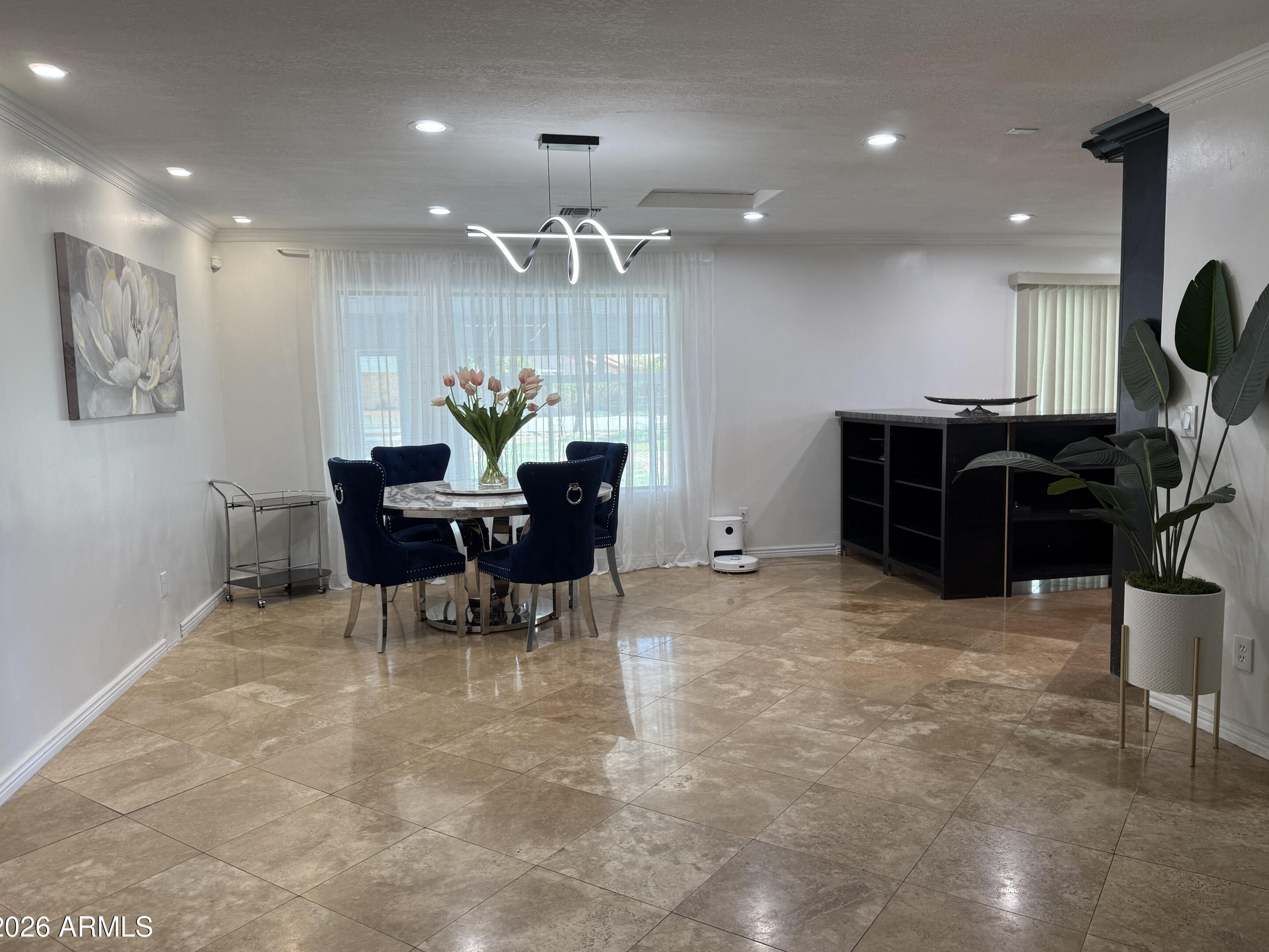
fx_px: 916
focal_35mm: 25
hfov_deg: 69.4
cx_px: 647
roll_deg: +1.2
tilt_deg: -5.7
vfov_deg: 54.9
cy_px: 476
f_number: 1.78
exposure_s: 1/120
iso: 100
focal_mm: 6.76
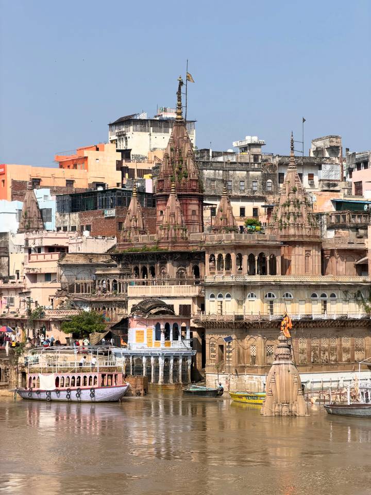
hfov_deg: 14.8
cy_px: 248
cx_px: 186
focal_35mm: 100
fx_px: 1429
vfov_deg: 19.6
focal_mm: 16.89
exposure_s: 1/789
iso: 20
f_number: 2.8
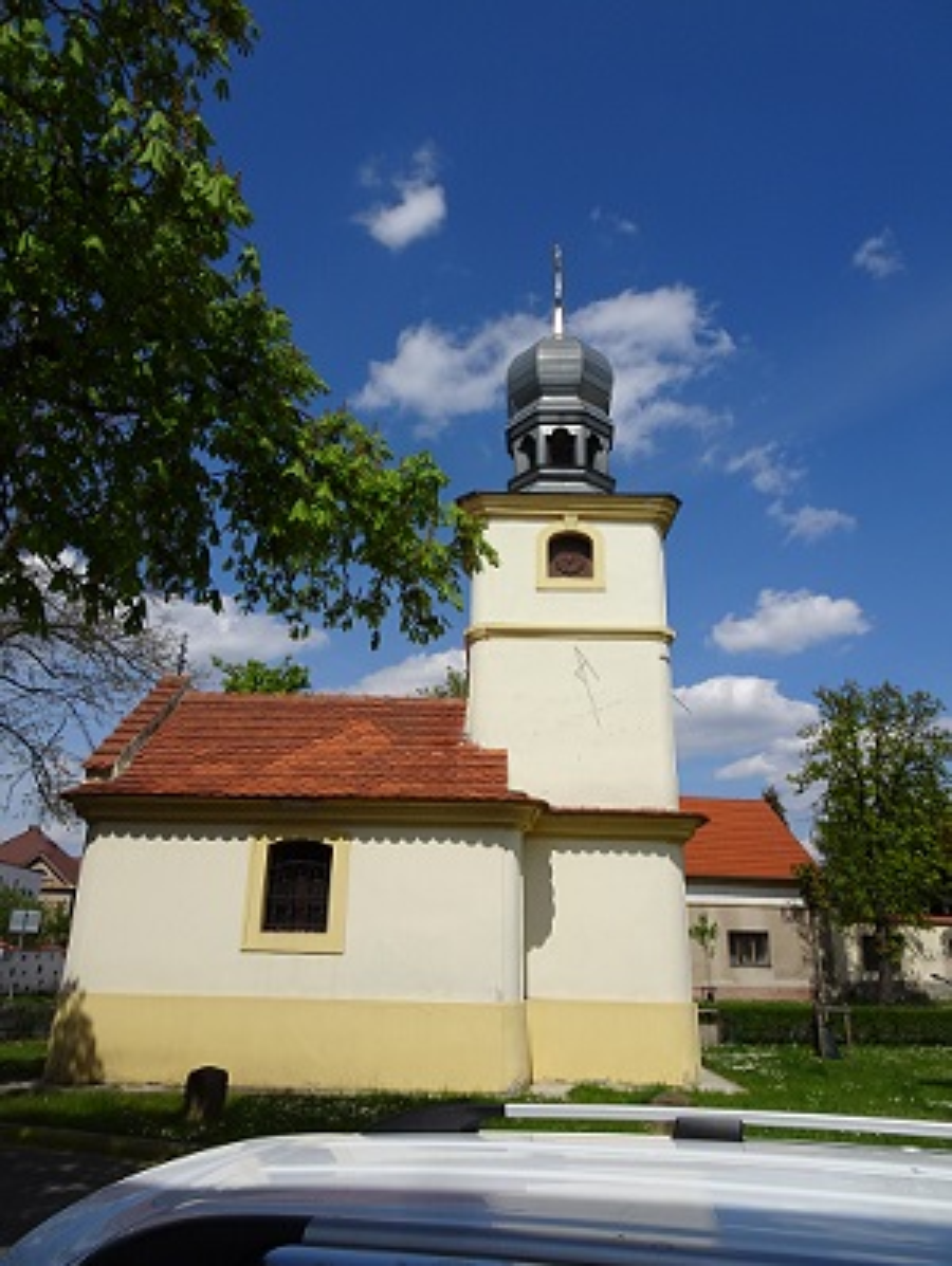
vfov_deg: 71.5
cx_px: 476
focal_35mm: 24
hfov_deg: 56.9
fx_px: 879
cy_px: 633
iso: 80
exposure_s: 1/2000
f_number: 3.5
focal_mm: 4.1
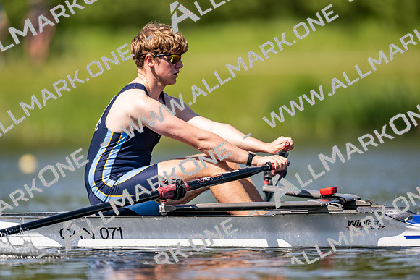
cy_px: 140
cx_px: 210
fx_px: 7001
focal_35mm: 600
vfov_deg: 2.3
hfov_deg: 3.4
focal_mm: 600
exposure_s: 1/2500
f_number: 4
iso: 250
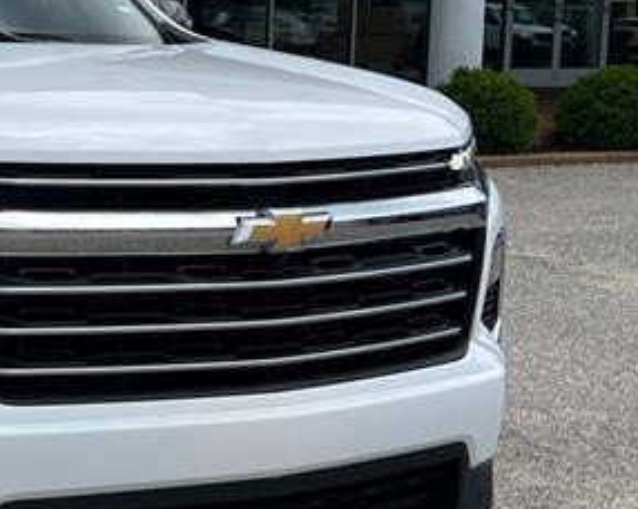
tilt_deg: -8.0
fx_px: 1716
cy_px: 194
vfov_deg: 16.8
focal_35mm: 91
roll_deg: -2.7
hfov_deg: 20.1
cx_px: -74
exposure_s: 1/4115
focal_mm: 5.7
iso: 50
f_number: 1.5
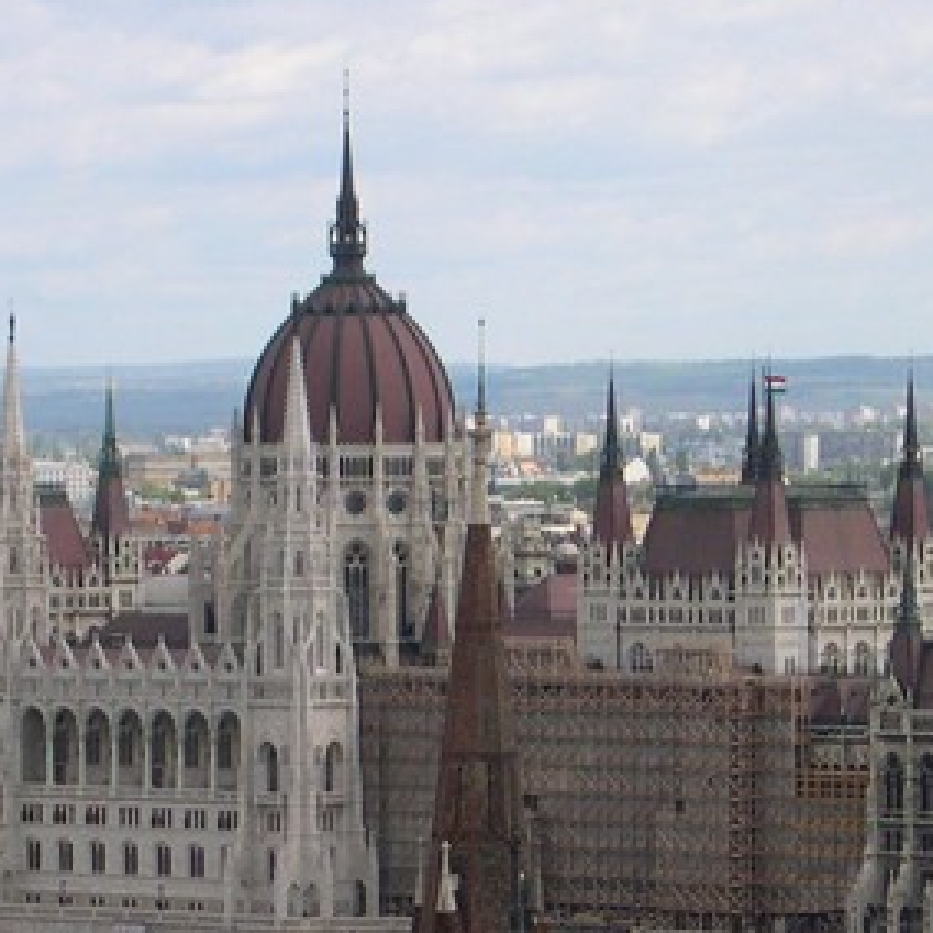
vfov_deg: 6.1
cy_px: 626
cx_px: 363
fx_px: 8691
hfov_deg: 6.1
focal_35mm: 285
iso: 100
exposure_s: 1/383
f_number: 4.9
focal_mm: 24
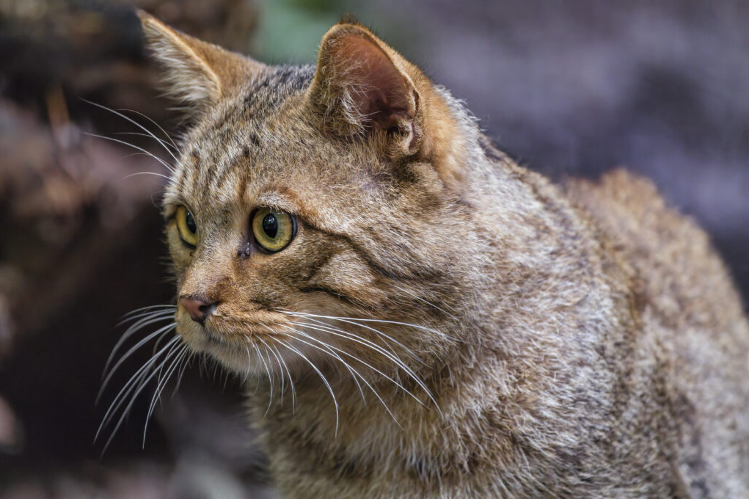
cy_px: 250
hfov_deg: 3.7
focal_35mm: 562
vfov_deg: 2.4
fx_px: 11688
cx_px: 374
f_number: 5.6
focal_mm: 560
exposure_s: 1/500
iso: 11400
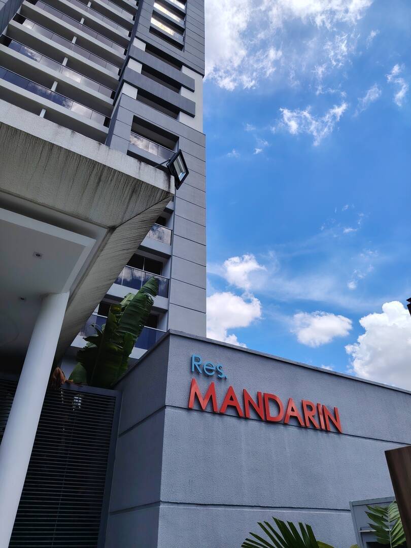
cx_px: 206
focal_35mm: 24
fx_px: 380
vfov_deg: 71.6
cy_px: 274
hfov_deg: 56.8
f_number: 1.75
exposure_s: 1/1057
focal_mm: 5.25
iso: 100
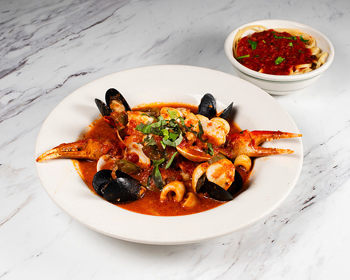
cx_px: 171
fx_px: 625
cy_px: 148
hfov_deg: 31.3
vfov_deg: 25.2
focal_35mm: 60
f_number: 10
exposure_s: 1/200
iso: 200
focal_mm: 50
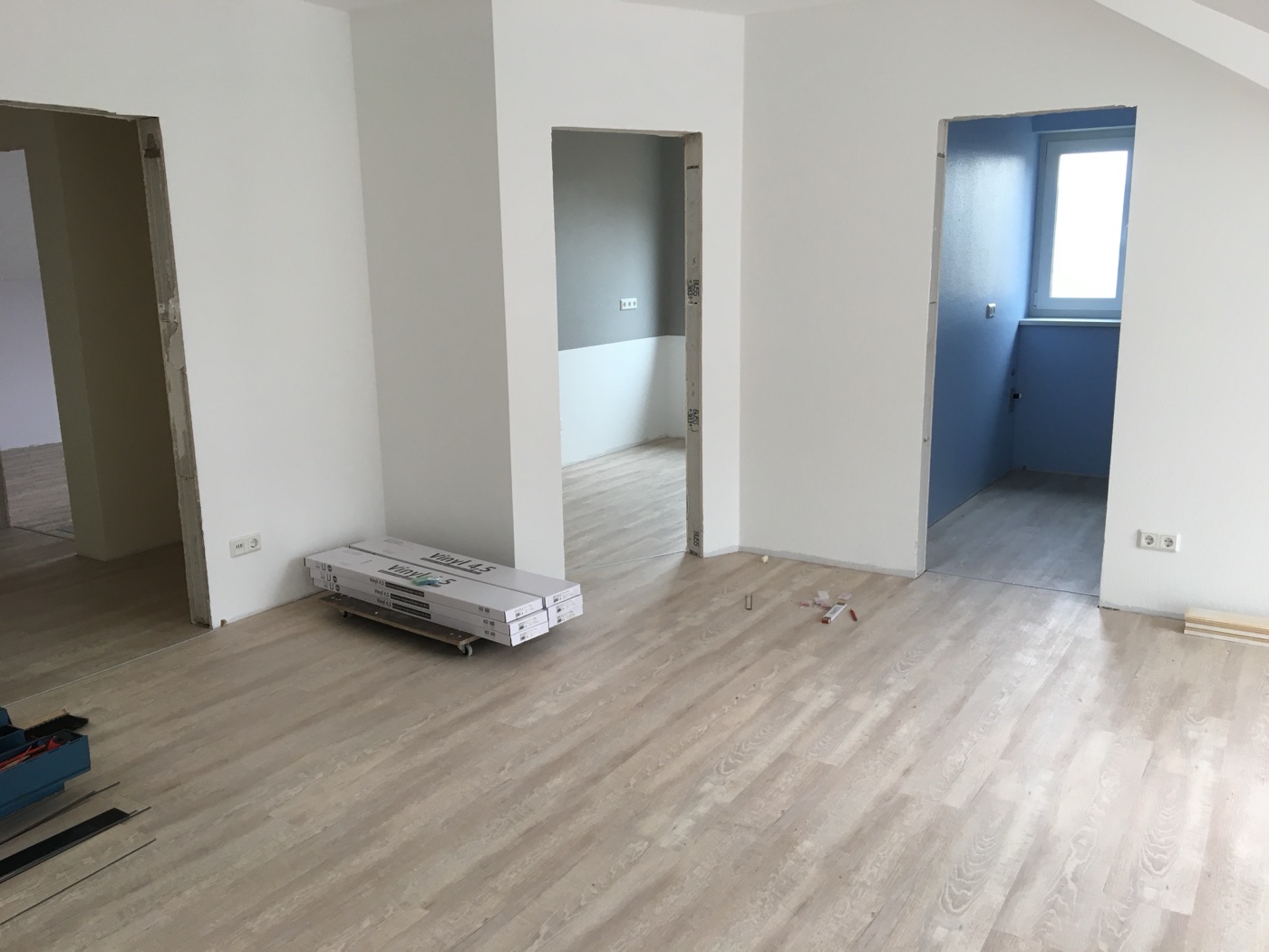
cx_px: 634
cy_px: 476
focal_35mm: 29
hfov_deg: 61.7
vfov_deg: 48.2
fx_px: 1063
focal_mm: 4.15
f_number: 2.2
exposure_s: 1/33
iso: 25
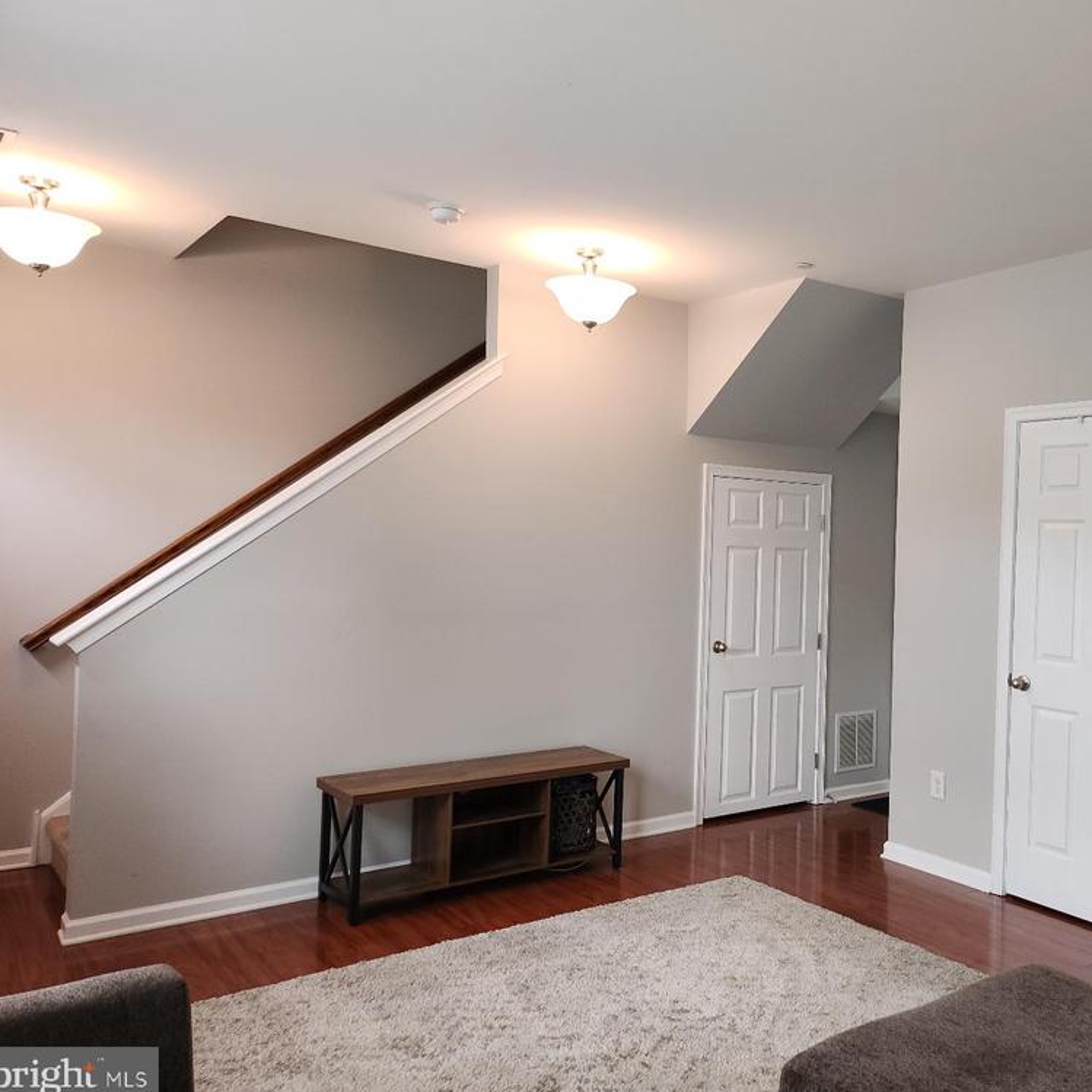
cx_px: 723
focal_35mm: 29
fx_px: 1035
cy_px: 547
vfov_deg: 55.6
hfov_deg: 54.6
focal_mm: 5
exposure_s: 1/60.2
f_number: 1.8
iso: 64
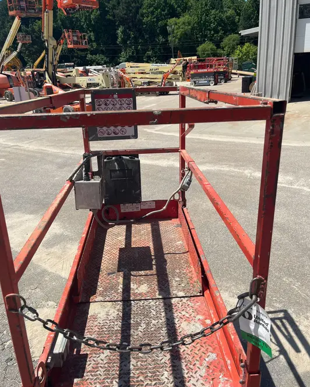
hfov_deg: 51.6
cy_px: 189
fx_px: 321
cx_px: 151
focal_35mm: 28
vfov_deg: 62.2
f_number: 1.6
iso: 50
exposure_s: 1/3521
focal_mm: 5.1
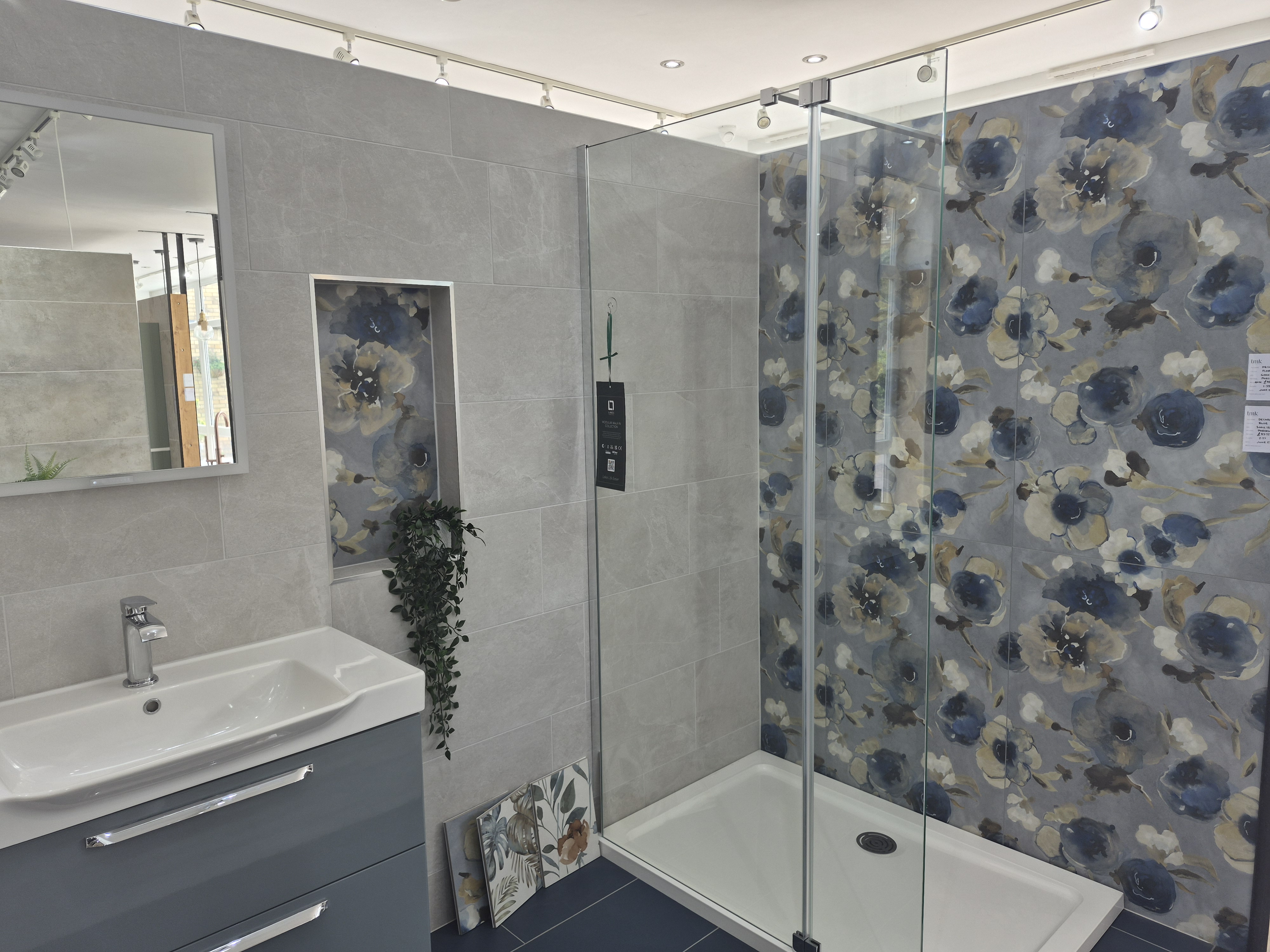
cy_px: 476
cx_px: 635
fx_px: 844
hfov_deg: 73.9
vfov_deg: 58.9
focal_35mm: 23
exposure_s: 1/117
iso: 25
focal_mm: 5.4
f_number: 1.8
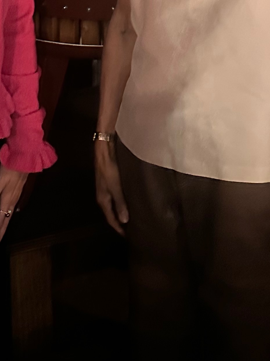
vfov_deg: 23.6
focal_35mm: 78
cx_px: 91
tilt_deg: -17.2
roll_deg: -1.0
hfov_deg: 18.8
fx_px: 812
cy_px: -28
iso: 1600
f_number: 1.78
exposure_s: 1/30
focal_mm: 6.86
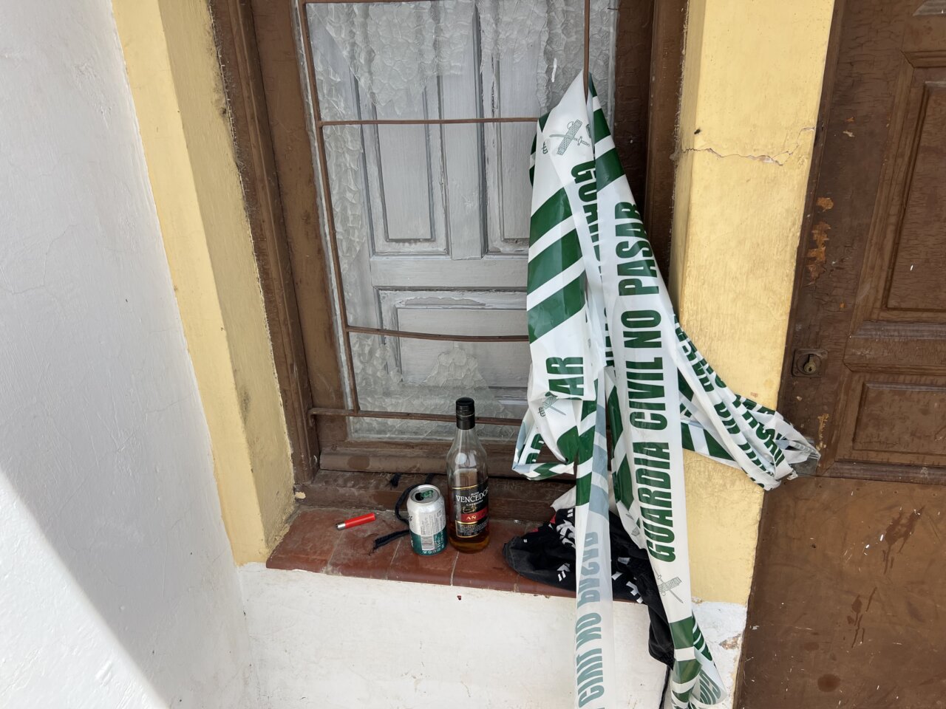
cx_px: 473
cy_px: 354
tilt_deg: -24.4
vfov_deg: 53.1
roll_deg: +4.0
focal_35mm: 26
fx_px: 711
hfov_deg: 67.3
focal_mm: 5.7
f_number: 1.5
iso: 50
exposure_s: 1/2513
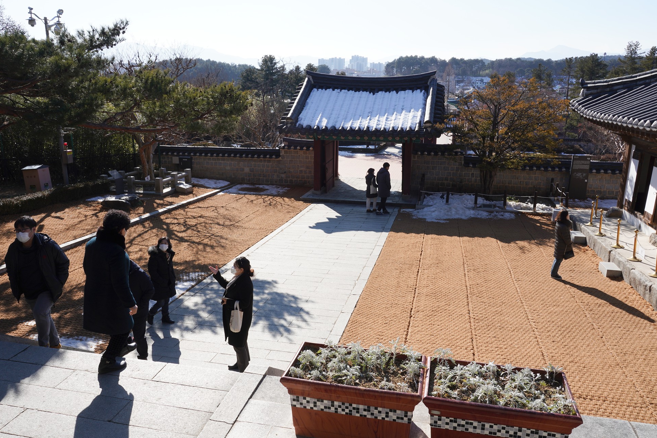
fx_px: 529
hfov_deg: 63.7
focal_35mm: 29
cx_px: 326
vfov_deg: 45.0
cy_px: 221
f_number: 18
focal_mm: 28
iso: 200
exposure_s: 1/100
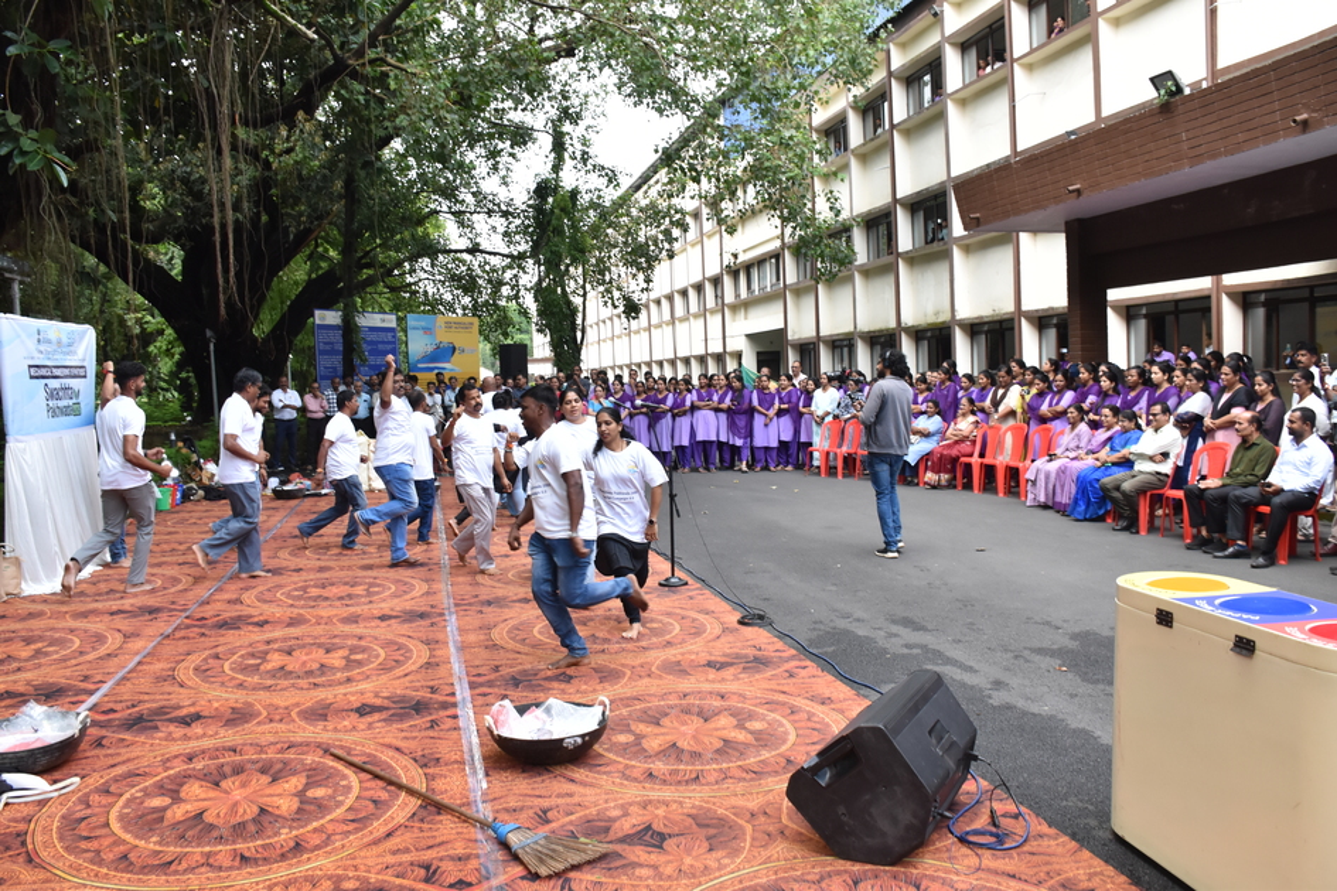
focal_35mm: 27
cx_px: 668
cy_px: 446
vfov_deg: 47.9
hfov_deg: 67.4
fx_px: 1003
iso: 800
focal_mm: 18
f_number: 5.6
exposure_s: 1/160
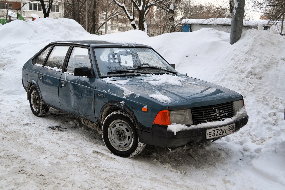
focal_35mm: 41
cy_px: 94
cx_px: 136
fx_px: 325
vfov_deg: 32.6
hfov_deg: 47.4
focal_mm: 26
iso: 400
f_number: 4.5
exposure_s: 1/80
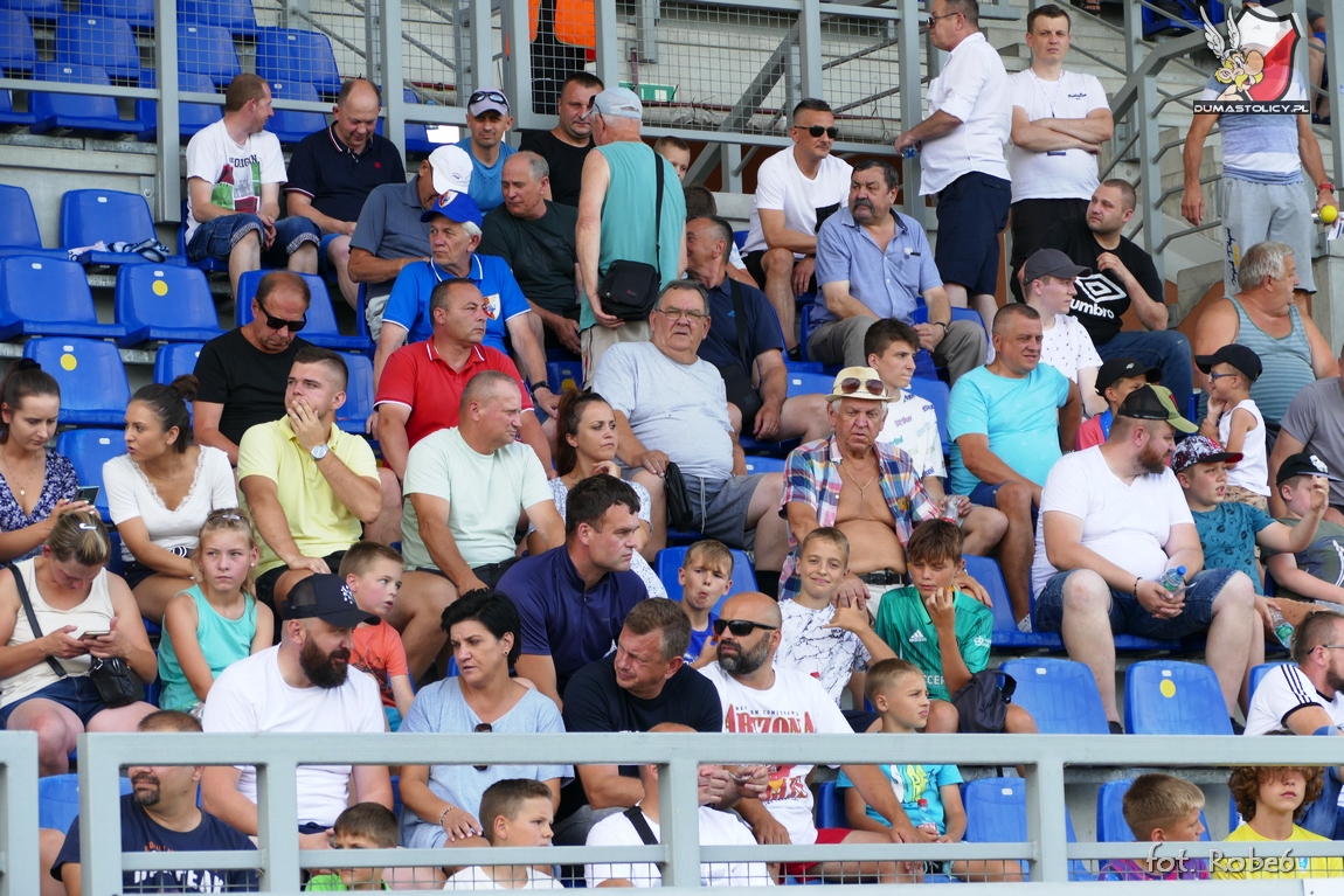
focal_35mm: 139
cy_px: 448
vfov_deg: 9.9
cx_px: 672
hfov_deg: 14.8
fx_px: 5190
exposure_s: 1/250
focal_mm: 50.69
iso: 160
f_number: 3.9
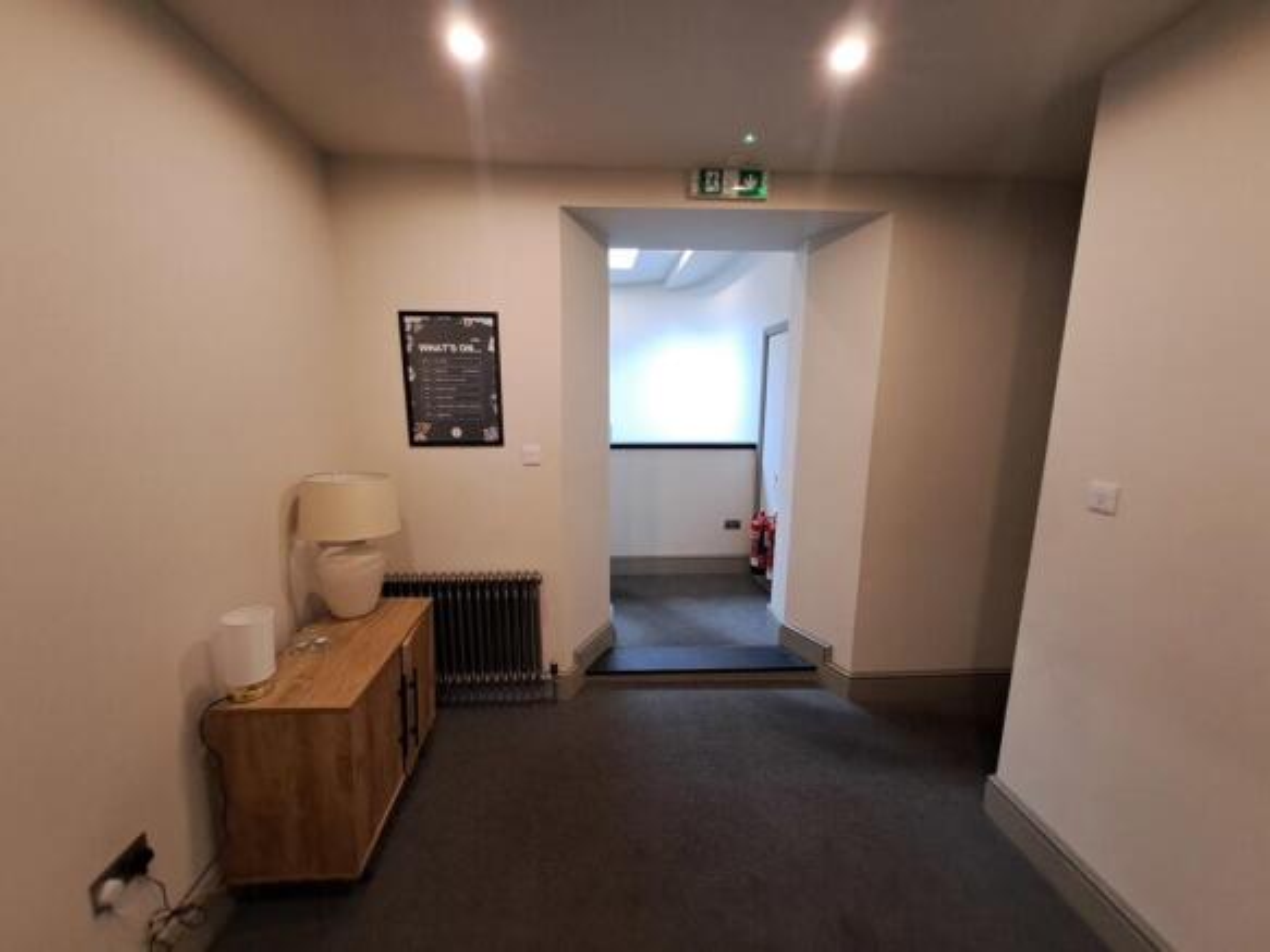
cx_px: 635
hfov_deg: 106.2
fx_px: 477
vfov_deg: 89.9
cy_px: 476
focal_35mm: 13
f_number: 2.2
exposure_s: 1/33
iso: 250
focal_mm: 1.42
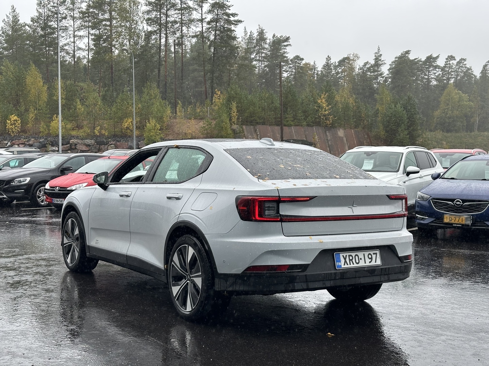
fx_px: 678
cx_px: 244
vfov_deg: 30.3
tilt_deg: -2.3
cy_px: 183
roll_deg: +0.9
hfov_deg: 39.7
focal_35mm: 48
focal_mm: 6.86
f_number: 1.78
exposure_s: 1/719
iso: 64
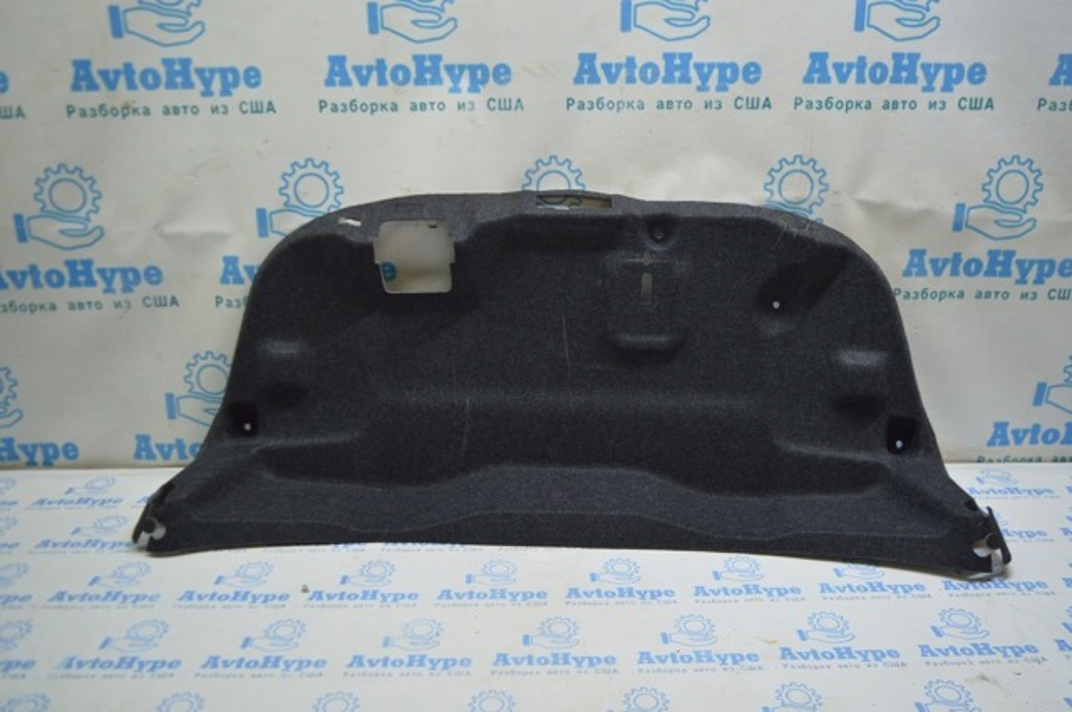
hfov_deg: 62.0
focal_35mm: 30
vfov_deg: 43.5
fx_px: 892
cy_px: 356
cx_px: 536
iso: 400
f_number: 3.8
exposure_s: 1/60
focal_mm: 20
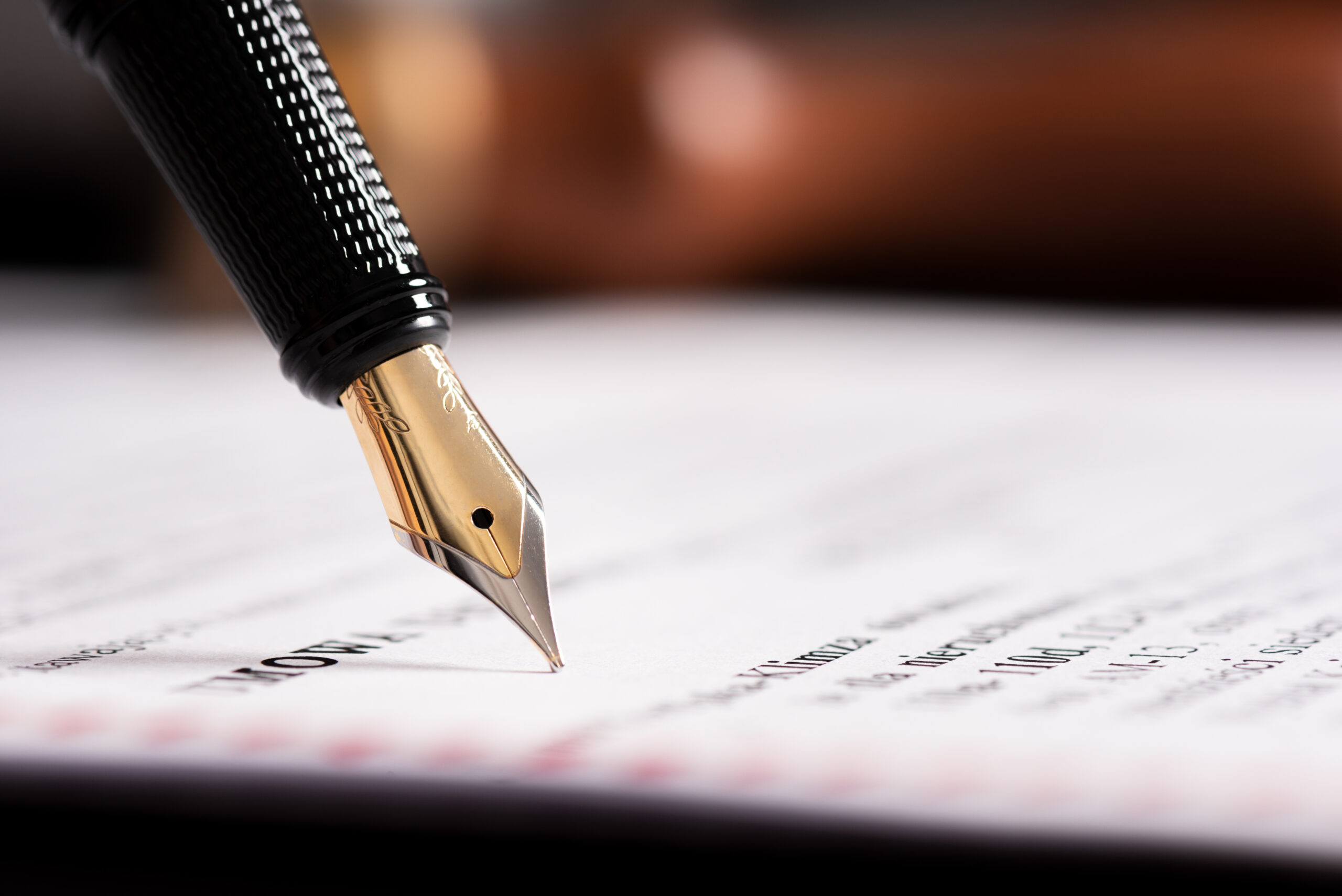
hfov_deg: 19.4
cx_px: 671
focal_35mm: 105
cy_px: 448
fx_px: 3916
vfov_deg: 13.1
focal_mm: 105
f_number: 13
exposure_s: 1/160
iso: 200
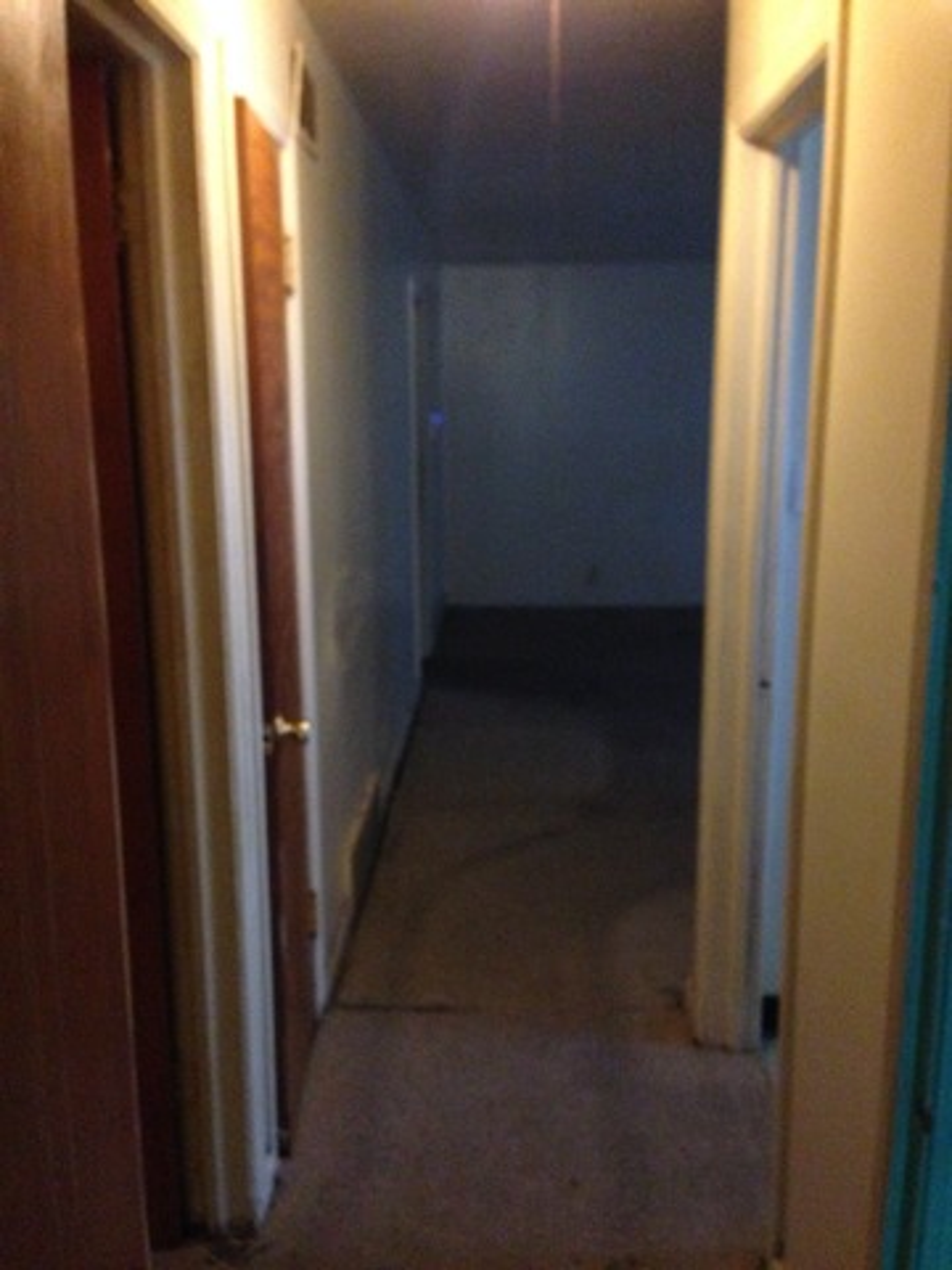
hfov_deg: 42.9
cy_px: 635
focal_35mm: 33
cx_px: 476
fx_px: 1210
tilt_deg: -11.8
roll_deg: +1.4
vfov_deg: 55.4
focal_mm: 4.12
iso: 800
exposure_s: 1/15
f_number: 2.4
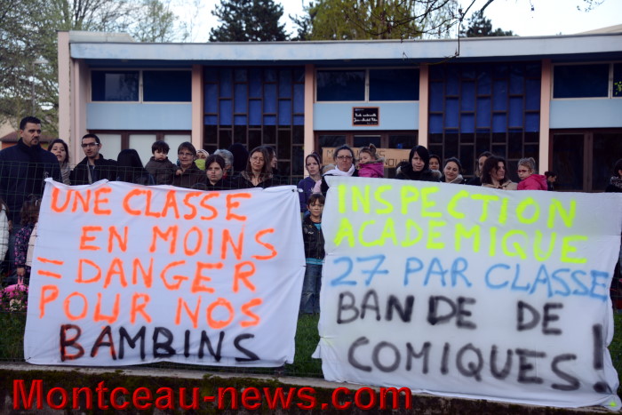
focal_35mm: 90
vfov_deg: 15.2
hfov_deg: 22.6
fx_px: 1555
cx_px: 311
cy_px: 208
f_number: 5.3
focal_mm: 90
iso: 140
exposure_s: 1/100
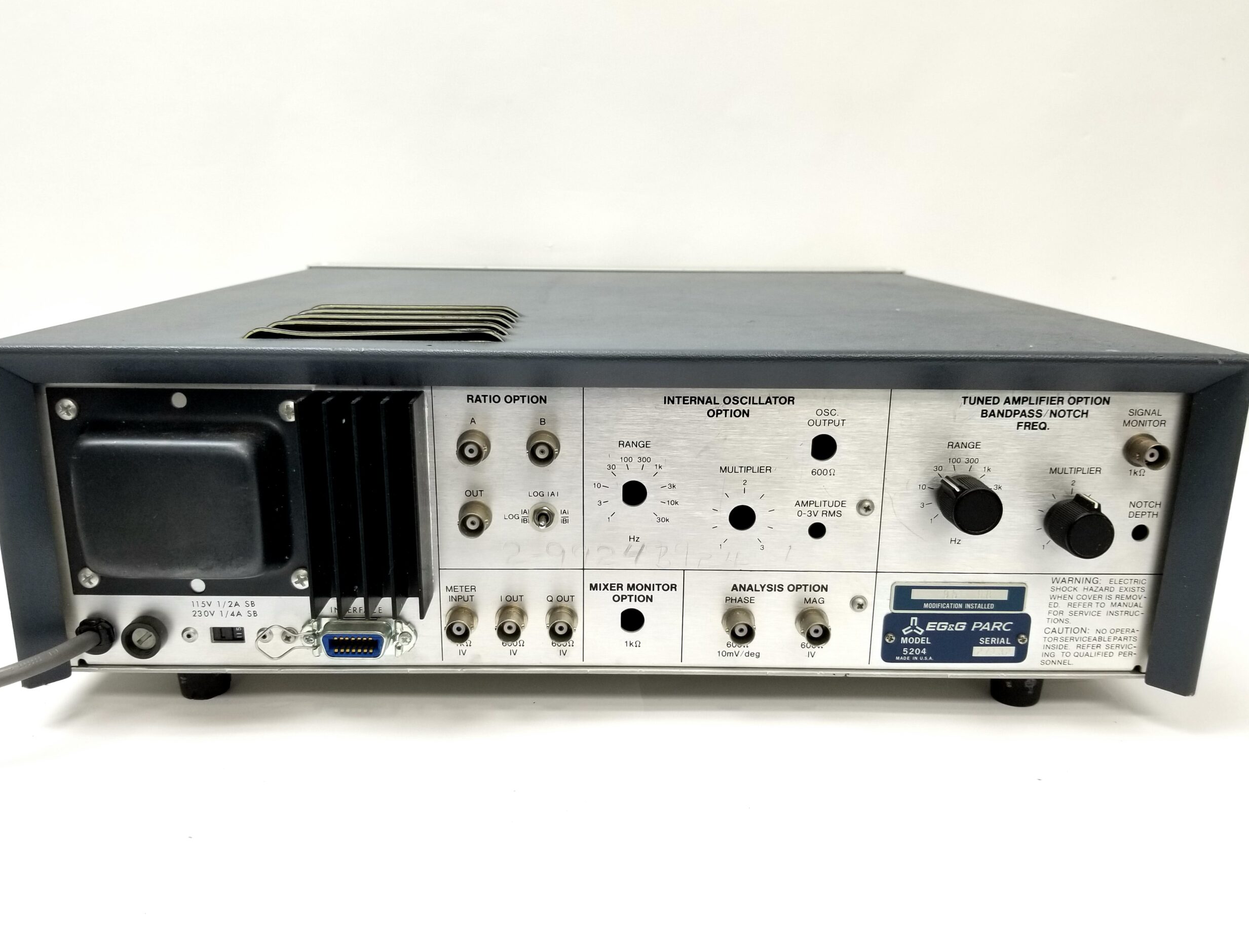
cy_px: 468
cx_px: 604
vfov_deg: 51.4
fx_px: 974
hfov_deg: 65.3
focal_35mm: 27
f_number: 1.7
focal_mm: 4.25
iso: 64
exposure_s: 1/60
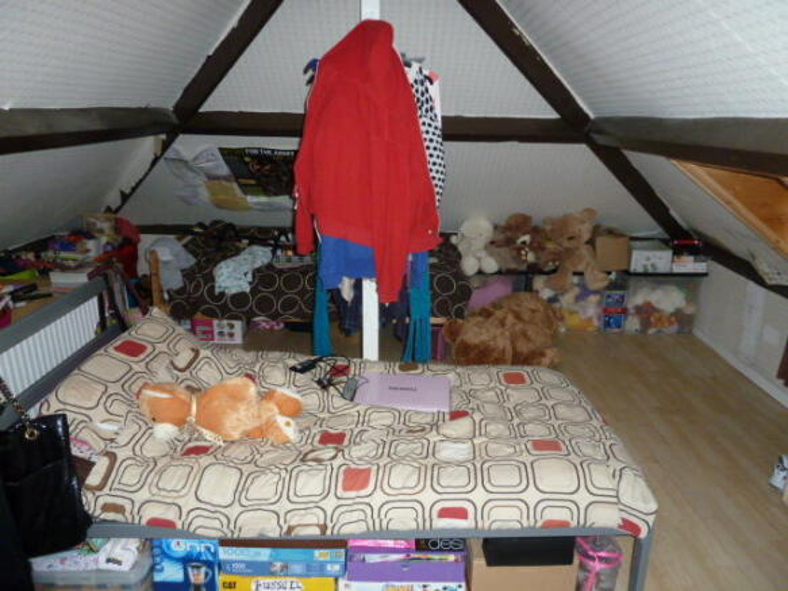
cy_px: 296
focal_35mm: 25
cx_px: 394
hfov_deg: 69.4
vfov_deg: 54.9
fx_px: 569
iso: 320
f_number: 3.3
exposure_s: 1/30
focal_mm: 4.1
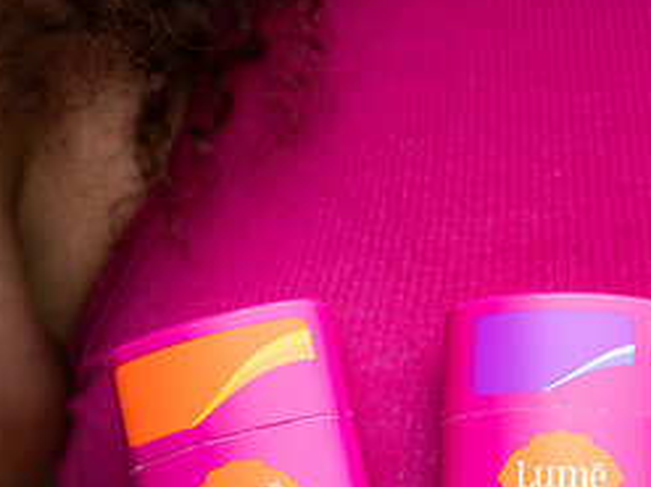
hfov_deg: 12.5
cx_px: 493
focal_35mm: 158
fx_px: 2970
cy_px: 453
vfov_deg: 9.3
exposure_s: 1/200
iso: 100
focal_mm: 70
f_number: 5
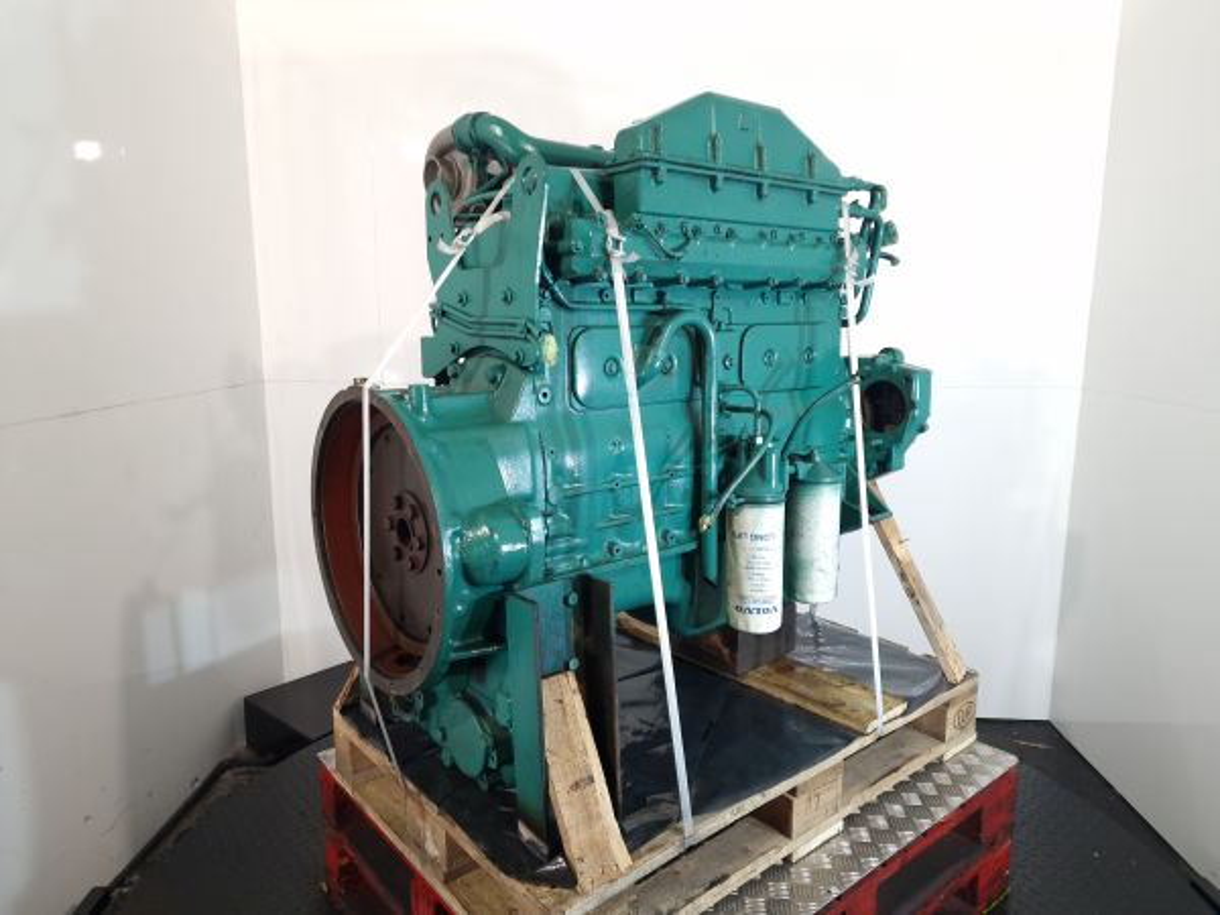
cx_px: 610
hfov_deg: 73.9
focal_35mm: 23
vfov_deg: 58.9
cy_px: 458
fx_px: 811
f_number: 1.8
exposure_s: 1/50
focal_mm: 6.4
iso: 80
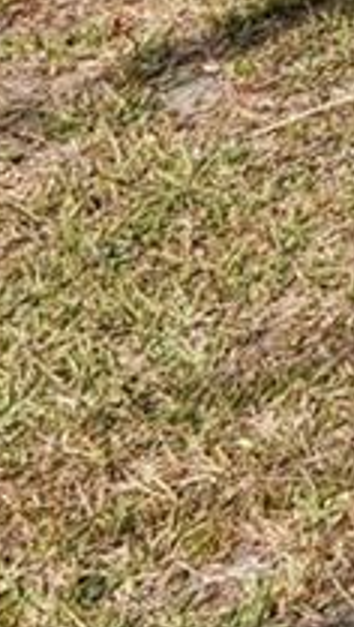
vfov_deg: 12.8
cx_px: 1392
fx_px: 2130
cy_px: -882
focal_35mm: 128
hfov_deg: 7.2
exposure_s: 1/1000
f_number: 8
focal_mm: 16
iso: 400
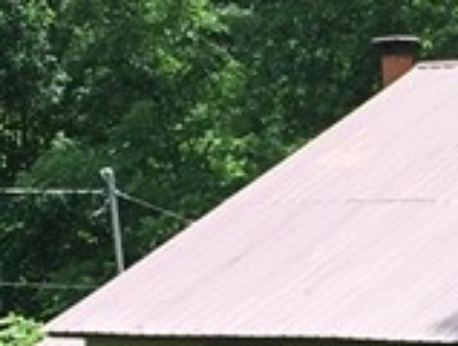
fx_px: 2467
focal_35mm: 186
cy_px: 460
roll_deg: +2.7
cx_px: 828
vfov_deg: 7.9
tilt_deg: -8.5
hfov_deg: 10.0
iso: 25
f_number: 2.2
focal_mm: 4.15
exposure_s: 1/503
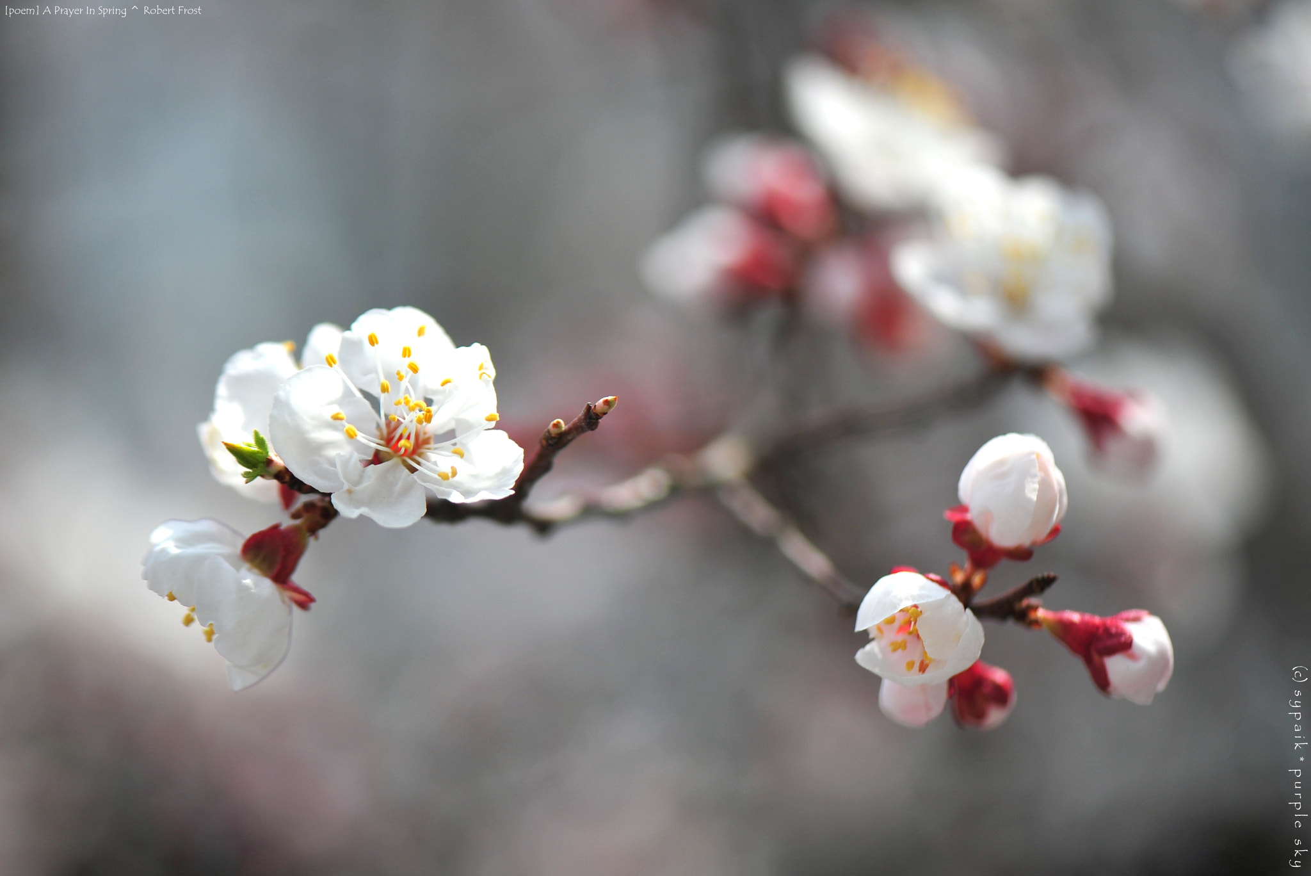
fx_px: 3826
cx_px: 656
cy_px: 438
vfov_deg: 13.1
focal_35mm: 105
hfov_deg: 19.4
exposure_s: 1/1600
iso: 200
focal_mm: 105
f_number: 3.2
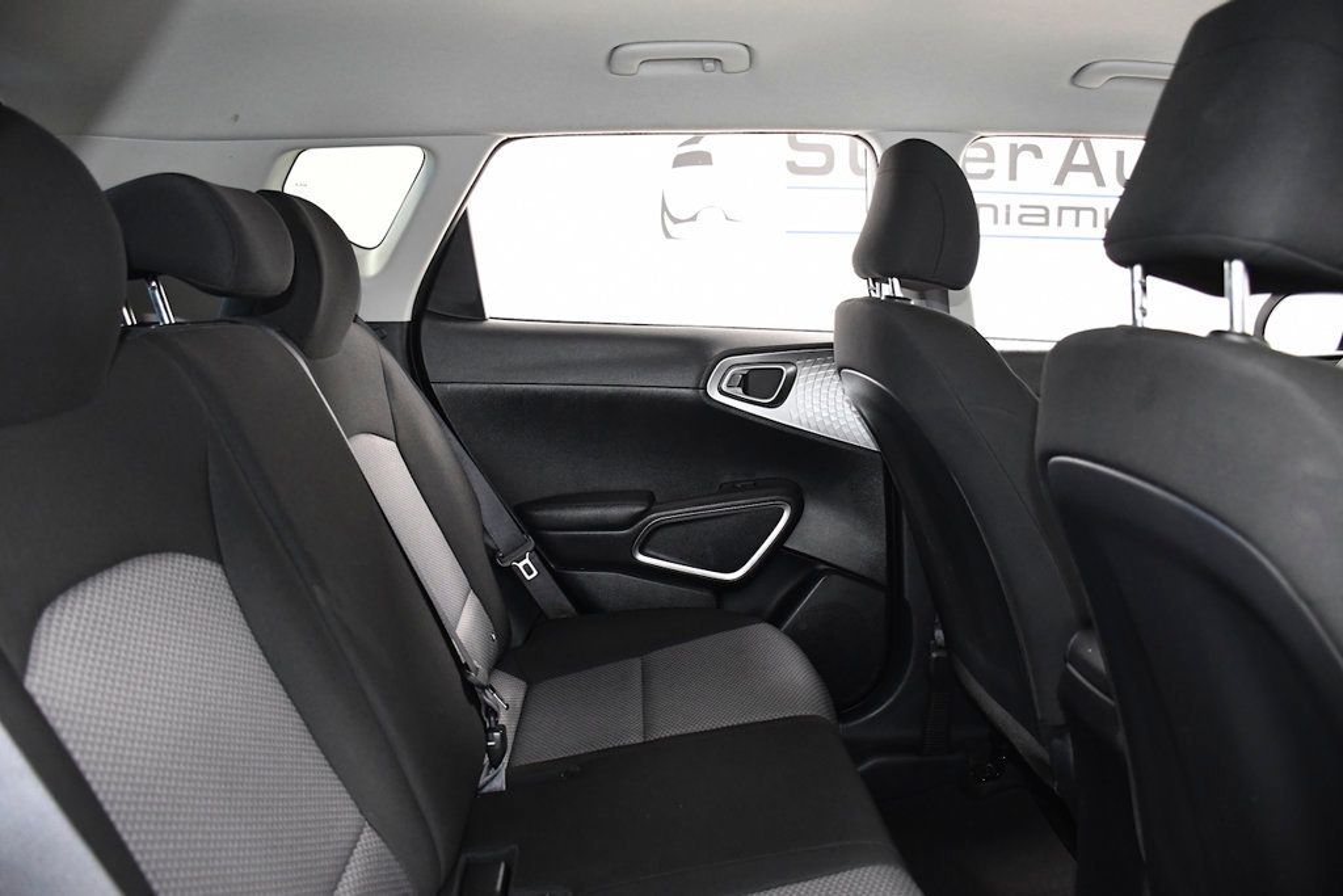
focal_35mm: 27
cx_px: 672
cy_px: 448
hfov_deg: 67.4
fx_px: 1007
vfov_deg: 47.9
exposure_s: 1/100
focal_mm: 18
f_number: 3.5
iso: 2500
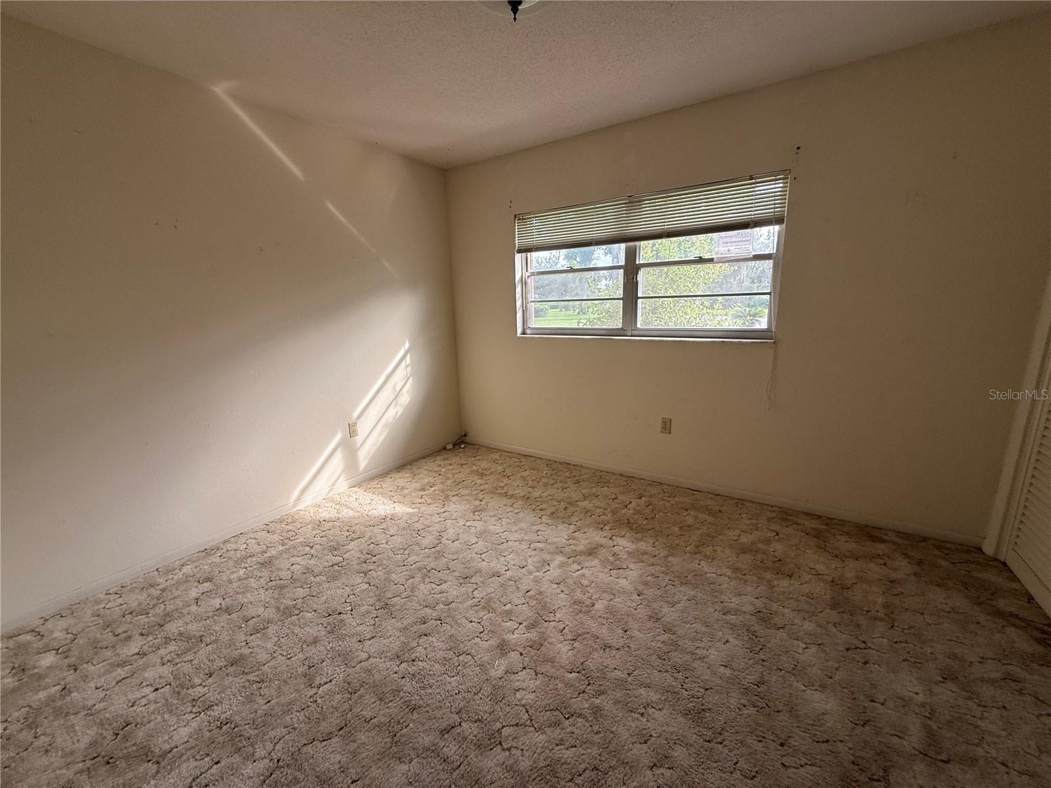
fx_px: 425
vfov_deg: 85.7
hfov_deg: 102.1
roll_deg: +1.5
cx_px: 526
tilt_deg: -10.1
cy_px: 394
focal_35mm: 14
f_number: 2.2
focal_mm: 2.22
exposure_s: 1/99
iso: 64
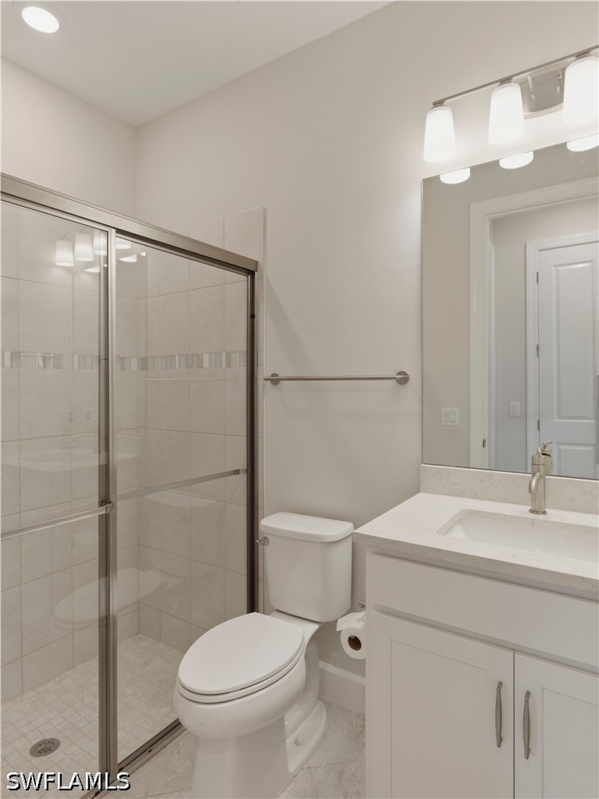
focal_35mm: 18
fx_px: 415
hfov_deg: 71.6
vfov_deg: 87.8
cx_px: 300
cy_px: 400
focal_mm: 23
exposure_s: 1/15
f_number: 7.1
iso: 100
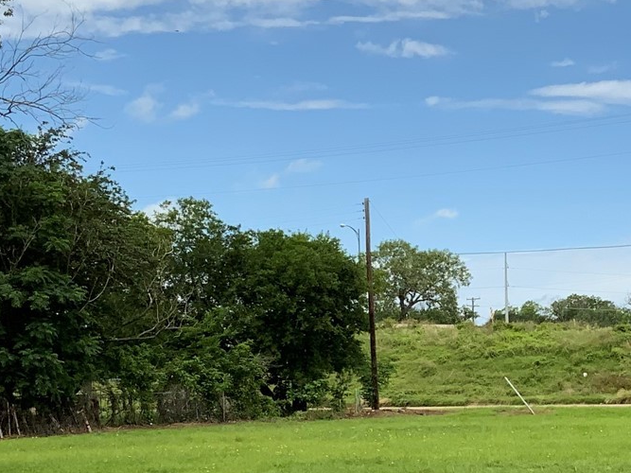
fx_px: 1622
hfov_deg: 21.7
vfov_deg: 16.4
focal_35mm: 89
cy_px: 392
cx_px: 526
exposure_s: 1/2427
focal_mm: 3
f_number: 1.8
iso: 16
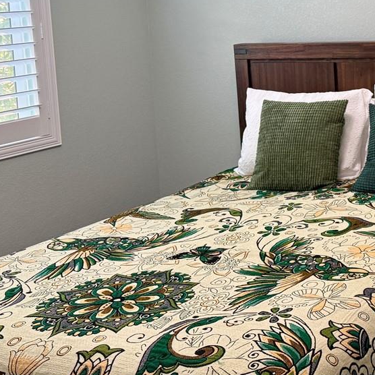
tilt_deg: -4.5
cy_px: 52
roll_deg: +2.2
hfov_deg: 25.0
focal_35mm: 61
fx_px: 748
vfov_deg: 27.3
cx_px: 467
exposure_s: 1/60
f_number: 1.78
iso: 200
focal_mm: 6.76
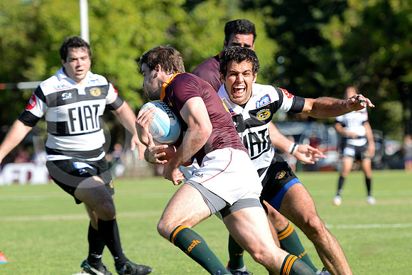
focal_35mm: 175
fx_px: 2003
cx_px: 206
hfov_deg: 11.7
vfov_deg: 7.9
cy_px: 138
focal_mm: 175
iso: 320
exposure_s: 1/800
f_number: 4
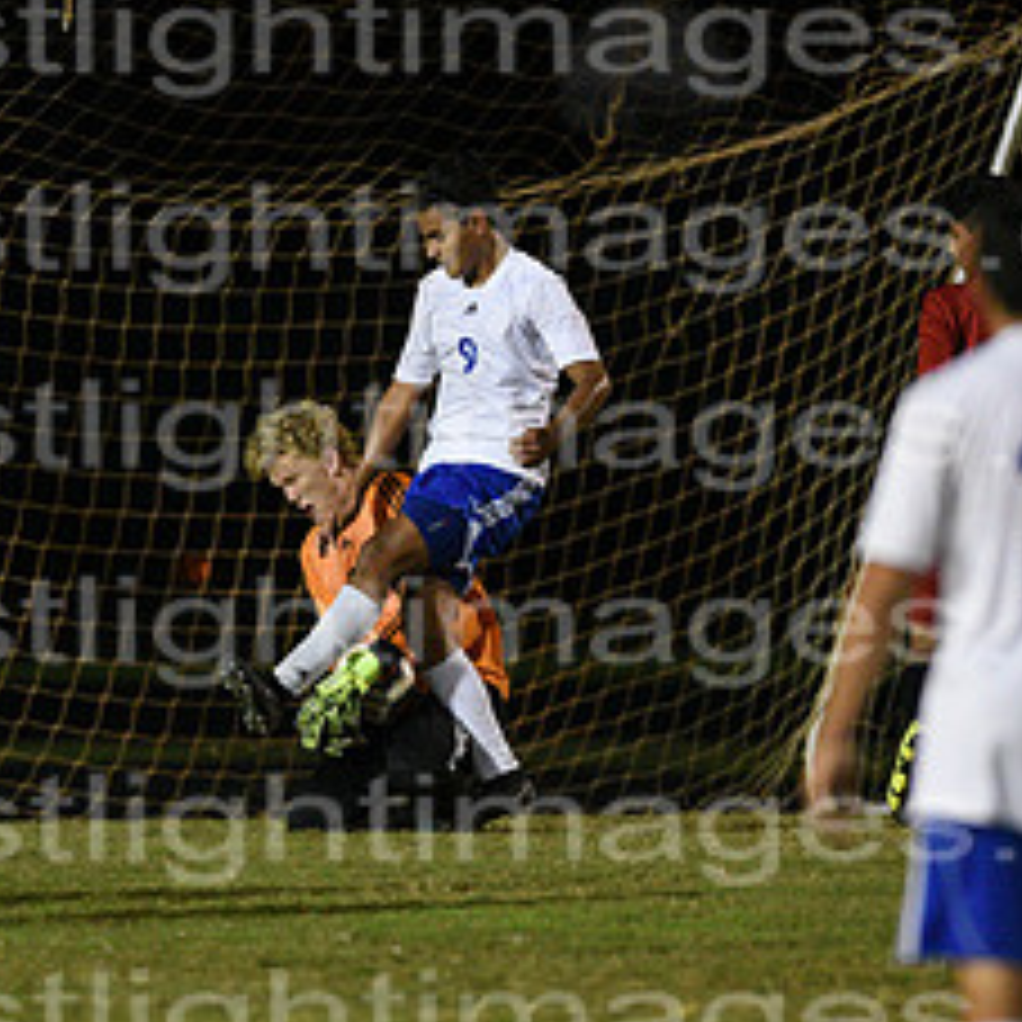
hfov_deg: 2.7
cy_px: 534
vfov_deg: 2.7
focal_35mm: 652
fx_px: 21778
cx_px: 338
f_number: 3.2
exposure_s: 1/800
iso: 8000
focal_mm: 300
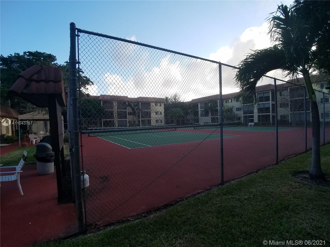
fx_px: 248
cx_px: 165
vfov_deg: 53.1
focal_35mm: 26
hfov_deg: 67.3
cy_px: 124
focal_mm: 4.2
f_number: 1.7
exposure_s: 1/930
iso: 50
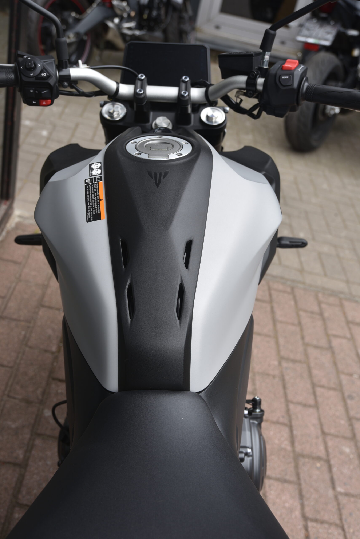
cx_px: 180
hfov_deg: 30.5
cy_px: 270
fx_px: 659
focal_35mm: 44
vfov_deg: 44.5
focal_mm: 44
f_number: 5.6
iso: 100
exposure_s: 1/125
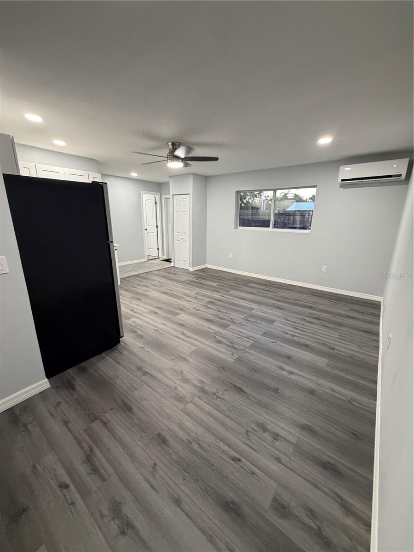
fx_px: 223
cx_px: 207
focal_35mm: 14
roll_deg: -1.8
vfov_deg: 102.1
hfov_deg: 85.7
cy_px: 276
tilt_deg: -14.2
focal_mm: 2.22
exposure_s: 1/60
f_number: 2.2
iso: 400
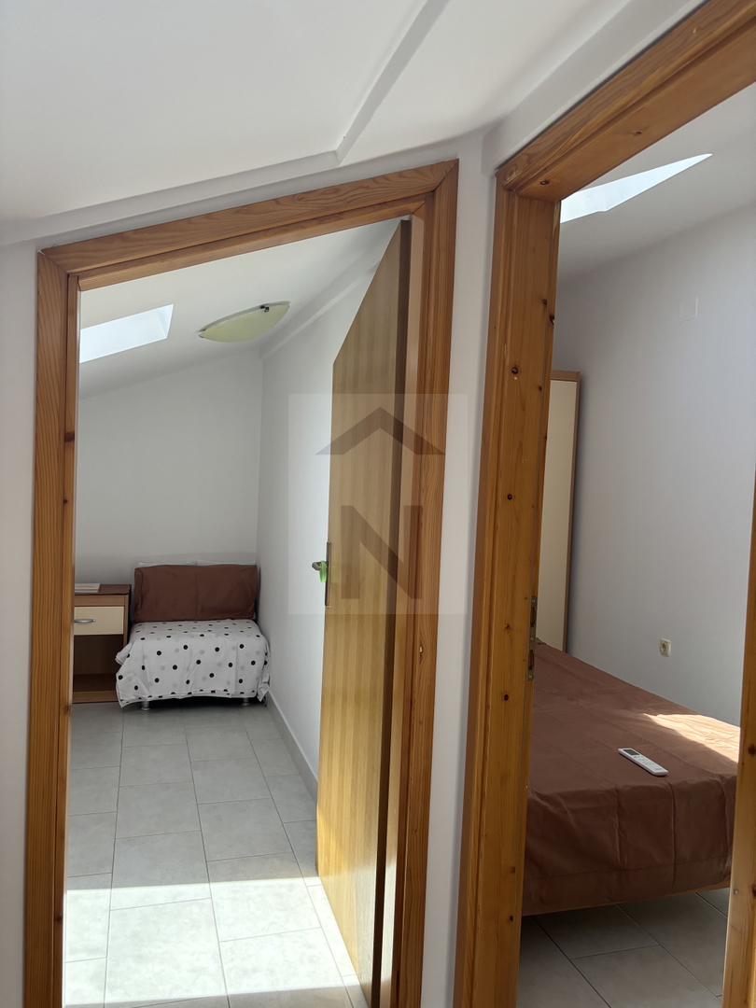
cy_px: 504
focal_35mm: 26
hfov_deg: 53.1
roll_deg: -3.1
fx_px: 757
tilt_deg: -2.8
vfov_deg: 67.3
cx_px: 378
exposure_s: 1/50
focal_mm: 5.96
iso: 200
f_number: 1.6
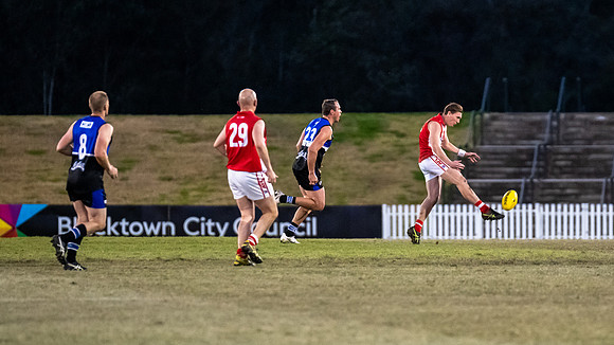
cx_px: 426
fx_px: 6499
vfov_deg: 3.0
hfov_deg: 5.4
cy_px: 179
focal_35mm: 399
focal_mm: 240
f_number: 2.8
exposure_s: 1/1250
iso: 7200
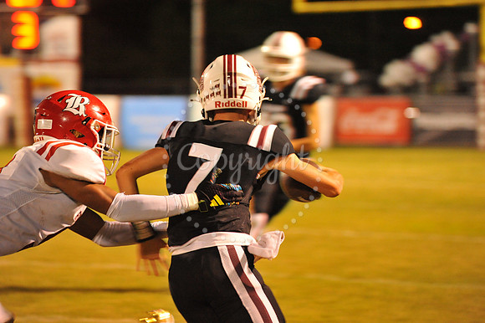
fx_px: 2693
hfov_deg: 10.3
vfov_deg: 6.9
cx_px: 242
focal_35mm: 200
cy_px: 162
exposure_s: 1/160
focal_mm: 200
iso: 5000
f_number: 5
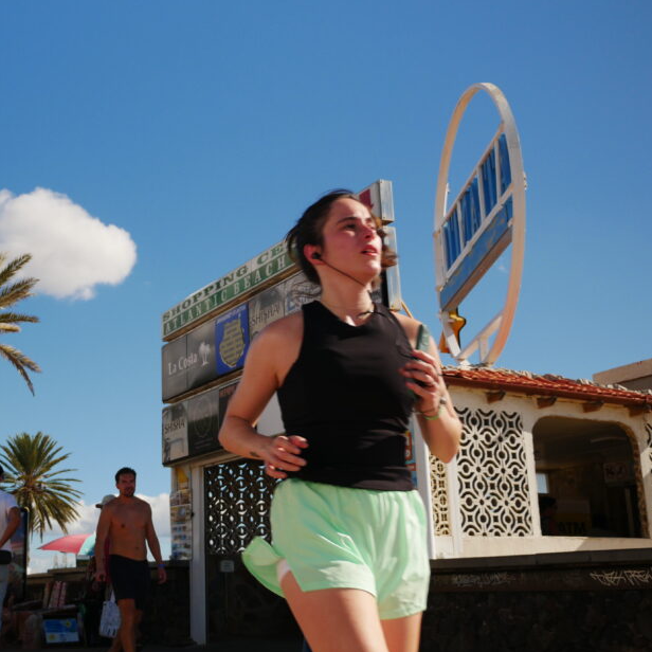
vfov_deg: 34.0
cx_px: 168
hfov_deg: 33.4
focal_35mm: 50
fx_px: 1065
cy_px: 345
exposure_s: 1/320
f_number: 2.8
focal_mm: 17
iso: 200
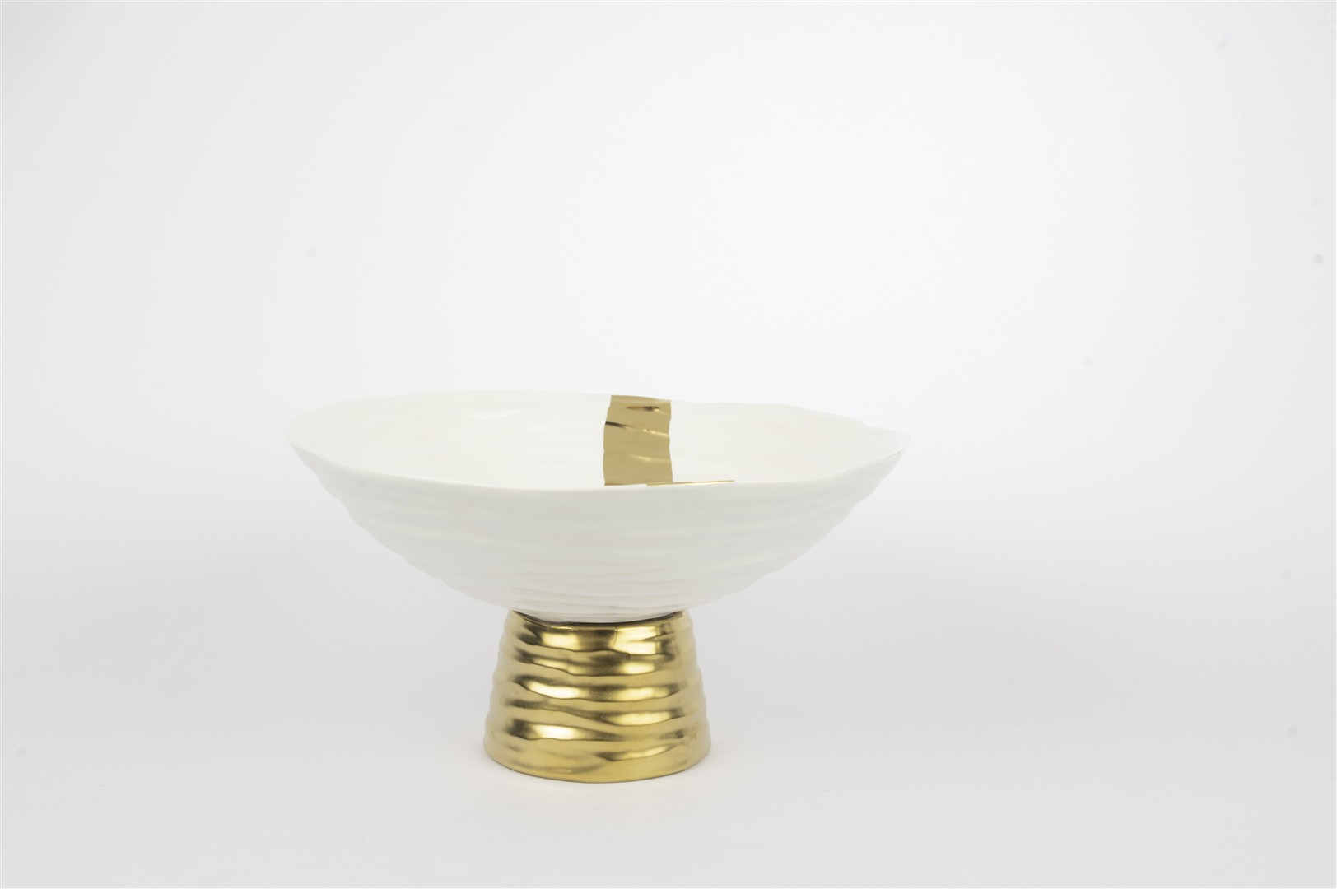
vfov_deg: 22.6
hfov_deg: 33.4
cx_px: 668
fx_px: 2226
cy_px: 444
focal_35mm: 60
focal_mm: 40
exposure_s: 1/100
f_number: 20
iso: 100
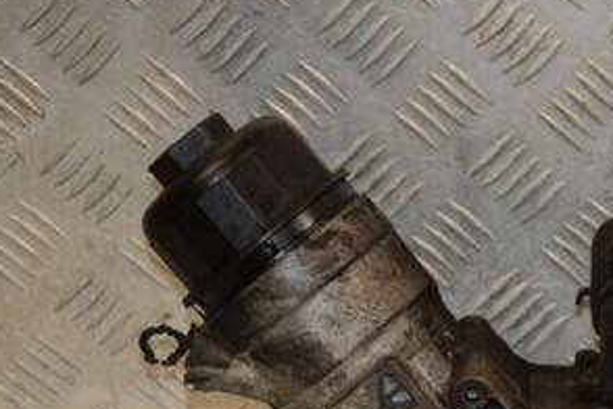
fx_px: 2707
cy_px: 371
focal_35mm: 159
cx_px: 582
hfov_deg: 12.8
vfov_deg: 8.6
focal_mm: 52
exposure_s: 1/200
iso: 800
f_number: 5.6
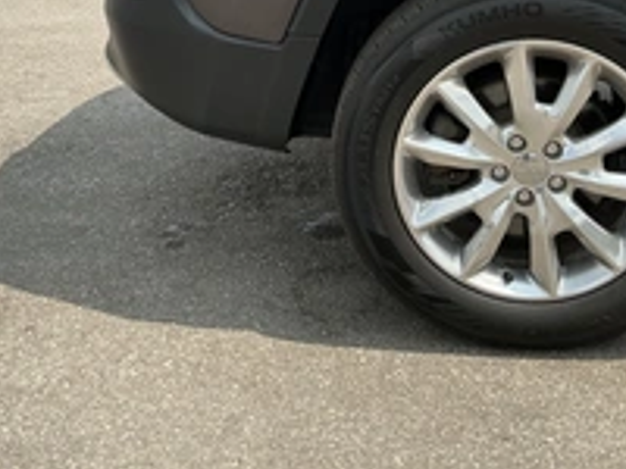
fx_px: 1013
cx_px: 319
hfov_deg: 34.3
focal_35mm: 56
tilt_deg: -8.5
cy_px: 3
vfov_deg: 24.9
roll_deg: -0.6
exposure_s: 1/1195
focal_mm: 3
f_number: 1.8
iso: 25
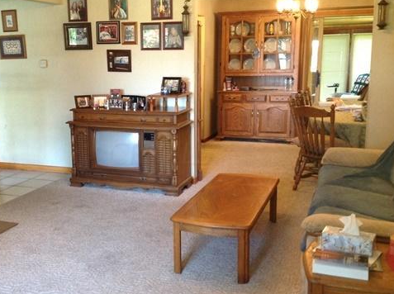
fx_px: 534
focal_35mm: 47
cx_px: 159
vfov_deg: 30.8
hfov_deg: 40.3
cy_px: 153
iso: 125
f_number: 2.4
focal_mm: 4.28
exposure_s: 1/15
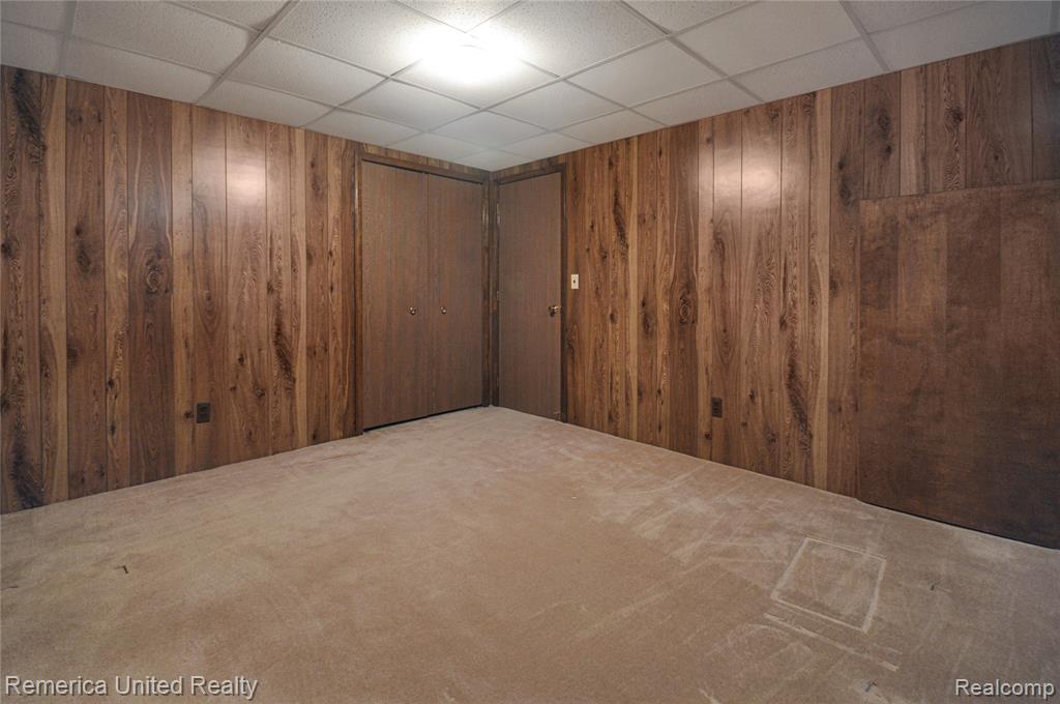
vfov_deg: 77.2
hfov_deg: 100.5
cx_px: 530
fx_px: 441
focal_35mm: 15
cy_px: 352
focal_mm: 10
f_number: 6.3
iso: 200
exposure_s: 1.3
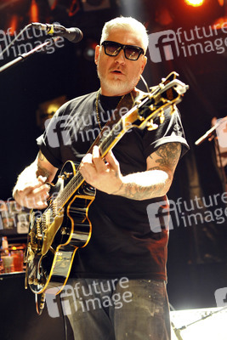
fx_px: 472
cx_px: 114
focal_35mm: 50
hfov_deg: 27.0
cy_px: 170
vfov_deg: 39.6
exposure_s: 1/100
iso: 3200
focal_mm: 50
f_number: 2.8
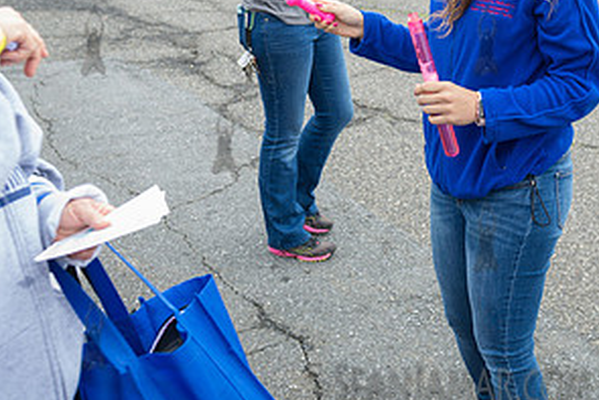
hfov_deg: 33.9
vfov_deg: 23.2
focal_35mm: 57
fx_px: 949
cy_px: 40
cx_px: 485
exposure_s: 1/250
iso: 200
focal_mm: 29
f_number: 4
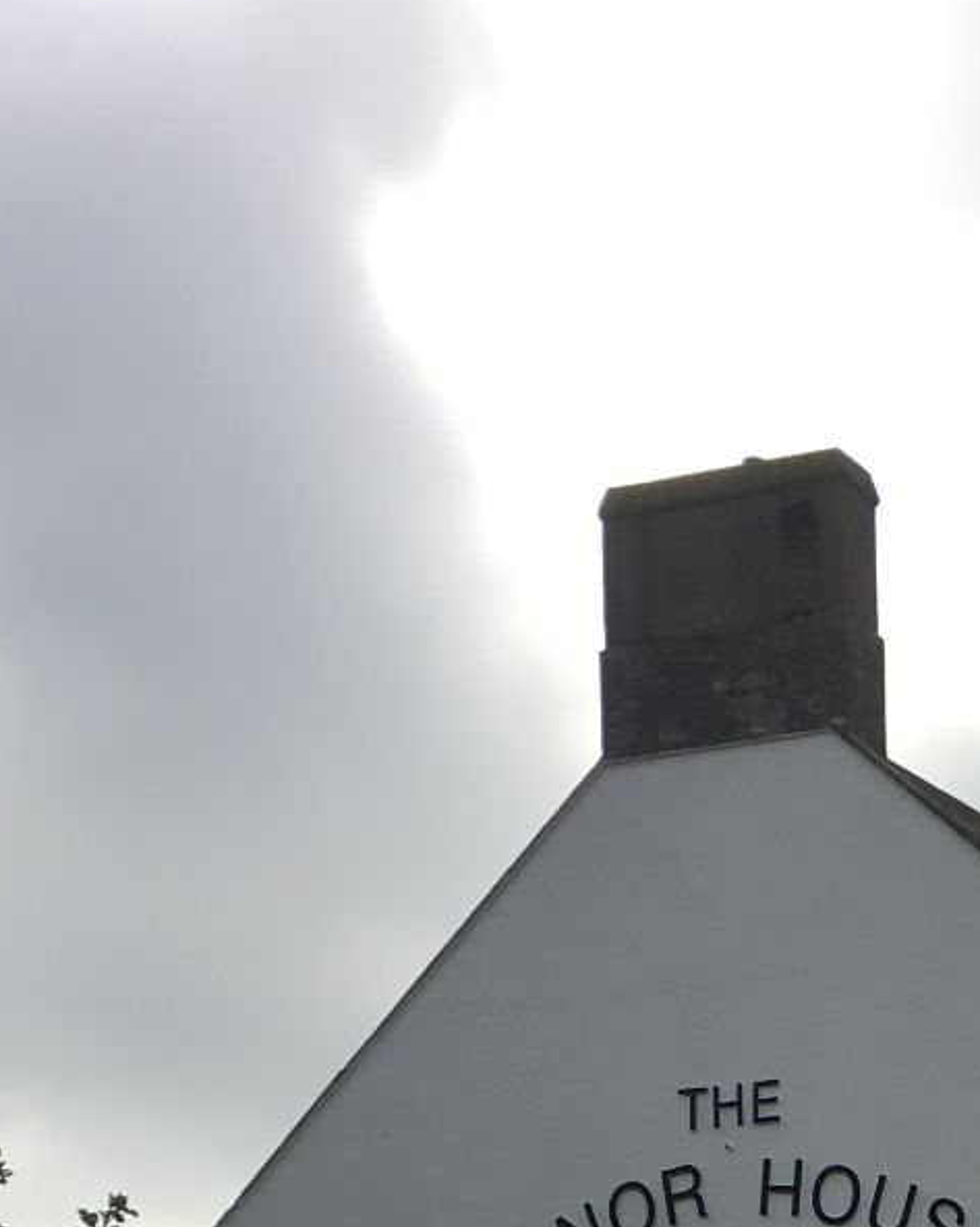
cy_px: 1992
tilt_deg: -1.6
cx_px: 1106
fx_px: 3556
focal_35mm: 98
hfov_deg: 15.2
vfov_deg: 17.1
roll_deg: -0.9
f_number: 2.2
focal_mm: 4.15
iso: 25
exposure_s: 1/1748
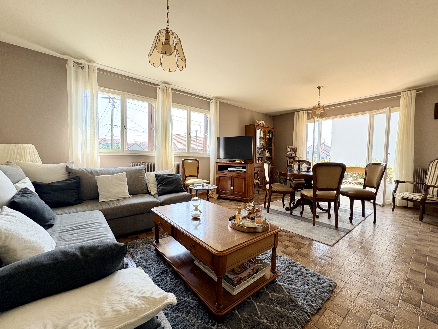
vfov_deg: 85.7
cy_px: 164
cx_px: 219
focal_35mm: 14
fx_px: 177
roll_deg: -2.0
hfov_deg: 102.1
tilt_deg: -2.3
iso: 100
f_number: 2.2
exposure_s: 1/142
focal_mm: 2.22
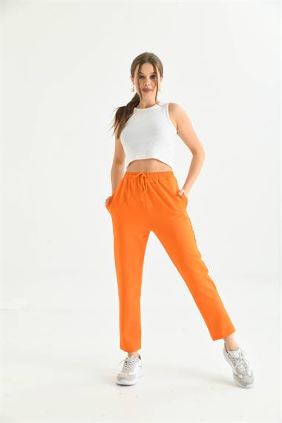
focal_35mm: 50
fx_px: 587
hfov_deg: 27.0
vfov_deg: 39.6
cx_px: 141
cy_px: 212
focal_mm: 50
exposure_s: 1/125
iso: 160
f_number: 5.6
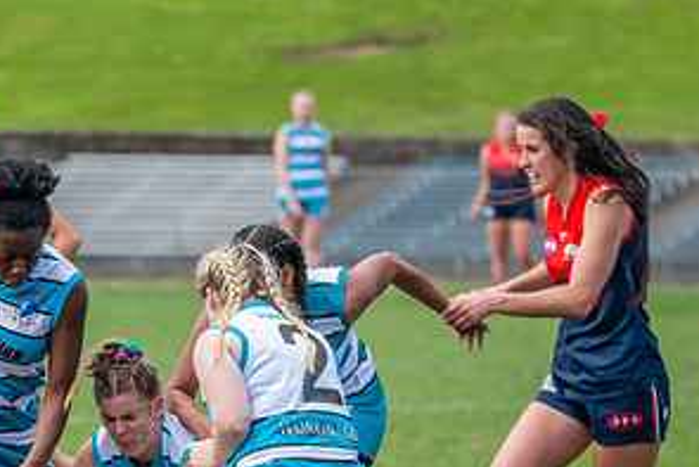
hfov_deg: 5.2
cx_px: 136
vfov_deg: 3.5
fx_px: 7634
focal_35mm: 393
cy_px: 376
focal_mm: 160
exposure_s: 1/1600
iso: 800
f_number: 5.6
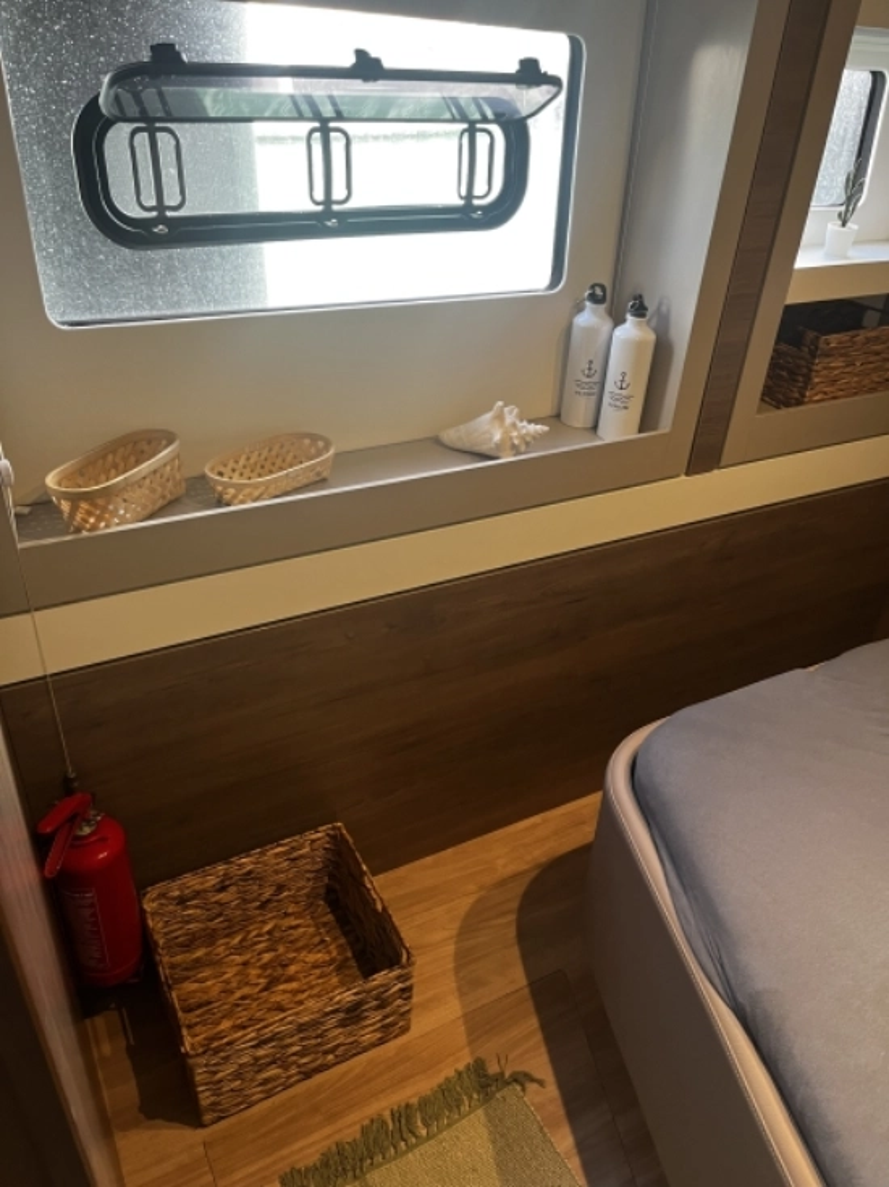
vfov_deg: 67.3
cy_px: 594
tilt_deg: -32.4
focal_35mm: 26
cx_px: 444
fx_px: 891
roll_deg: -3.7
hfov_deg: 53.0
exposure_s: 1/42
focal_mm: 5.1
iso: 125
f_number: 1.6
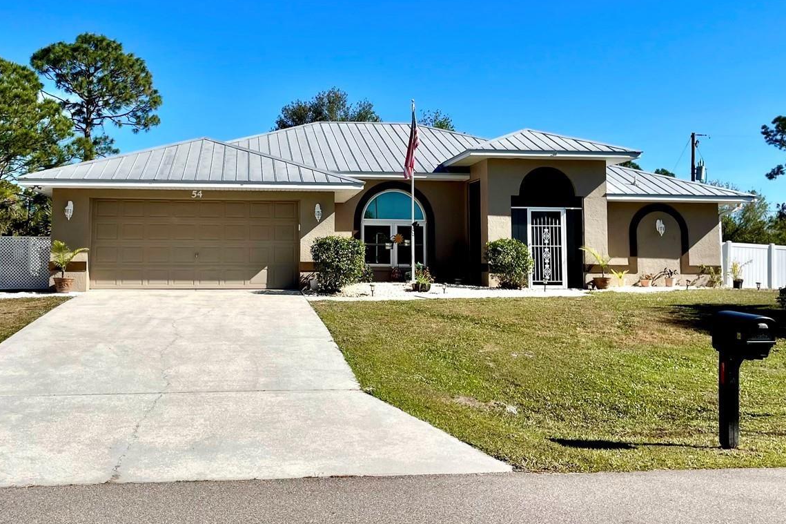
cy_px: 206
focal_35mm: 38
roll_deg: -0.1
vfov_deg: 34.9
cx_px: 326
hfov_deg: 50.5
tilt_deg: +5.6
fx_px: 829
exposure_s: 1/4292
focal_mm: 4.2
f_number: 1.6
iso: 32
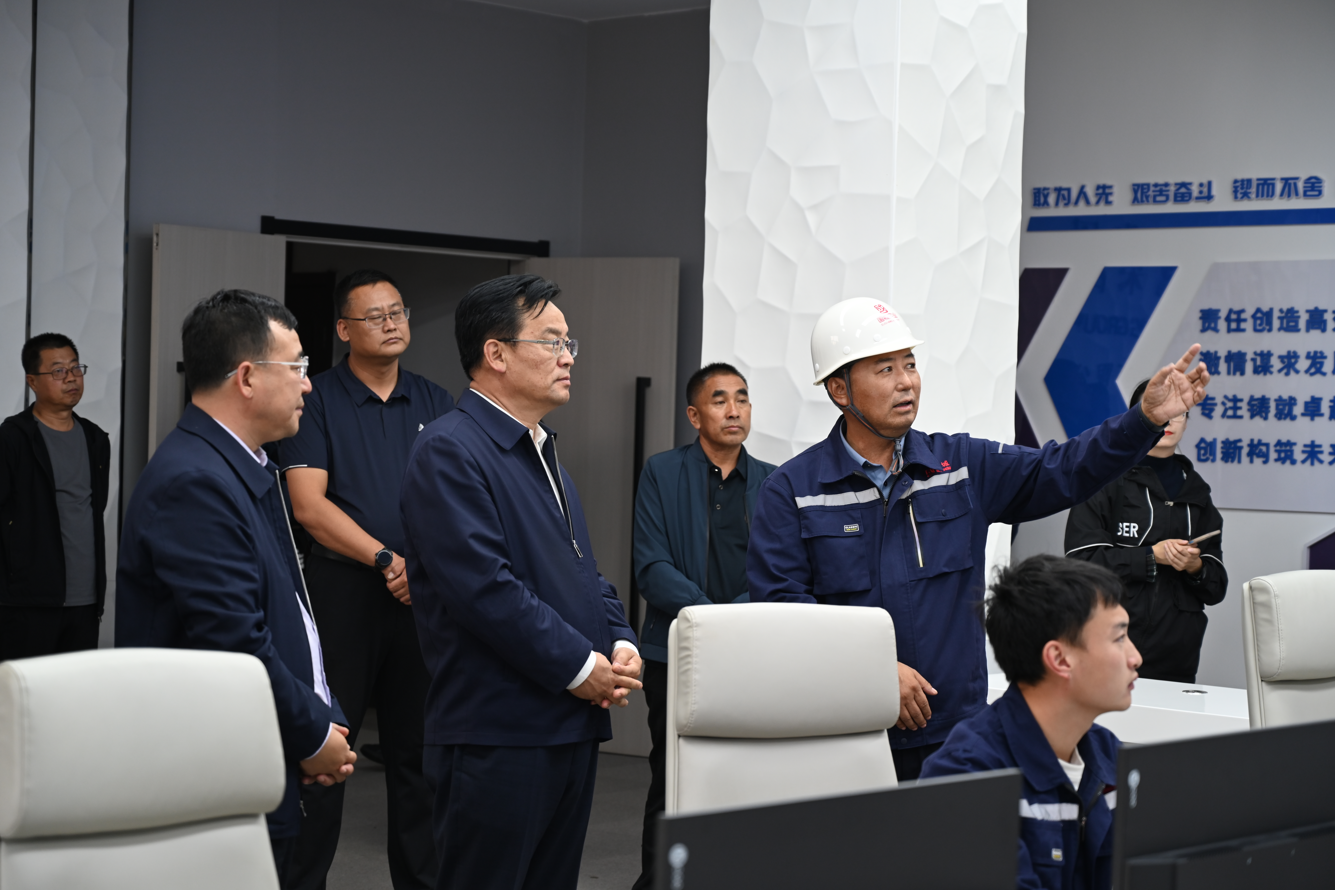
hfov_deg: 29.7
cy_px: 445
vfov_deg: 20.0
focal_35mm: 68
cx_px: 668
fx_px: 2521
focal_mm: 68
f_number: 4
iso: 400
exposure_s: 1/60
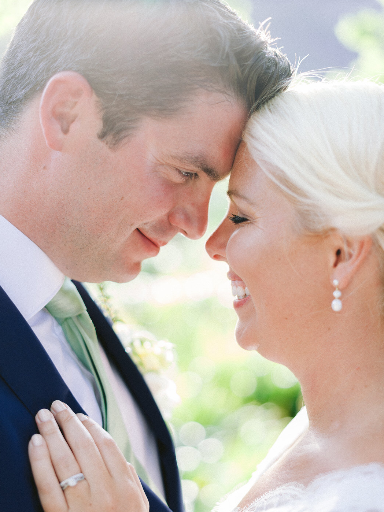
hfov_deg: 26.6
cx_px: 190
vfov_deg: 34.9
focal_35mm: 55
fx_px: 814
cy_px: 282
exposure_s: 1/250
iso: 250
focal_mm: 50
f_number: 2
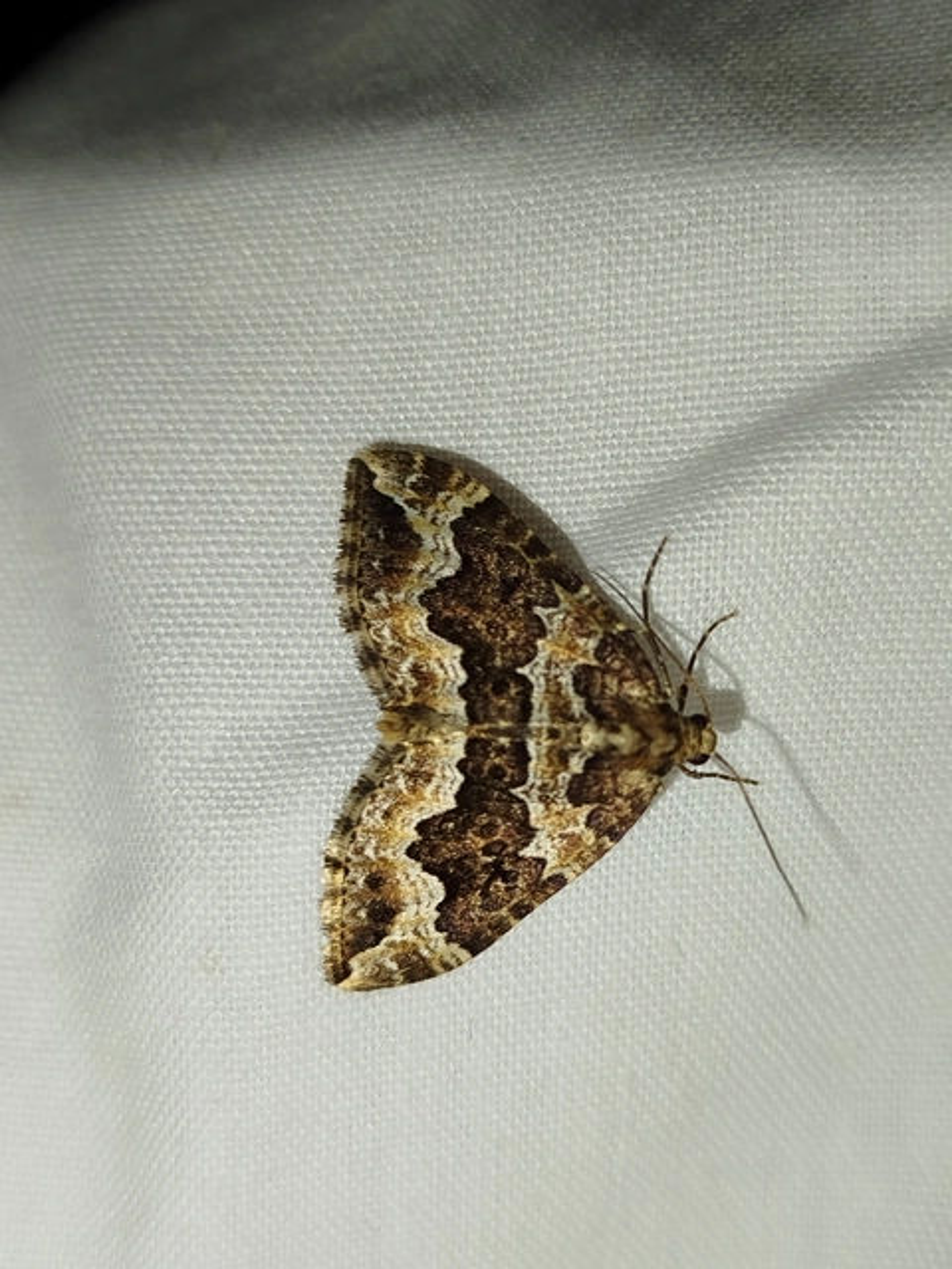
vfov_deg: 38.2
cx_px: 476
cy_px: 634
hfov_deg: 29.1
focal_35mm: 50
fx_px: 1833
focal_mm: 5.31
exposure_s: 1/100
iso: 64
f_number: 1.7
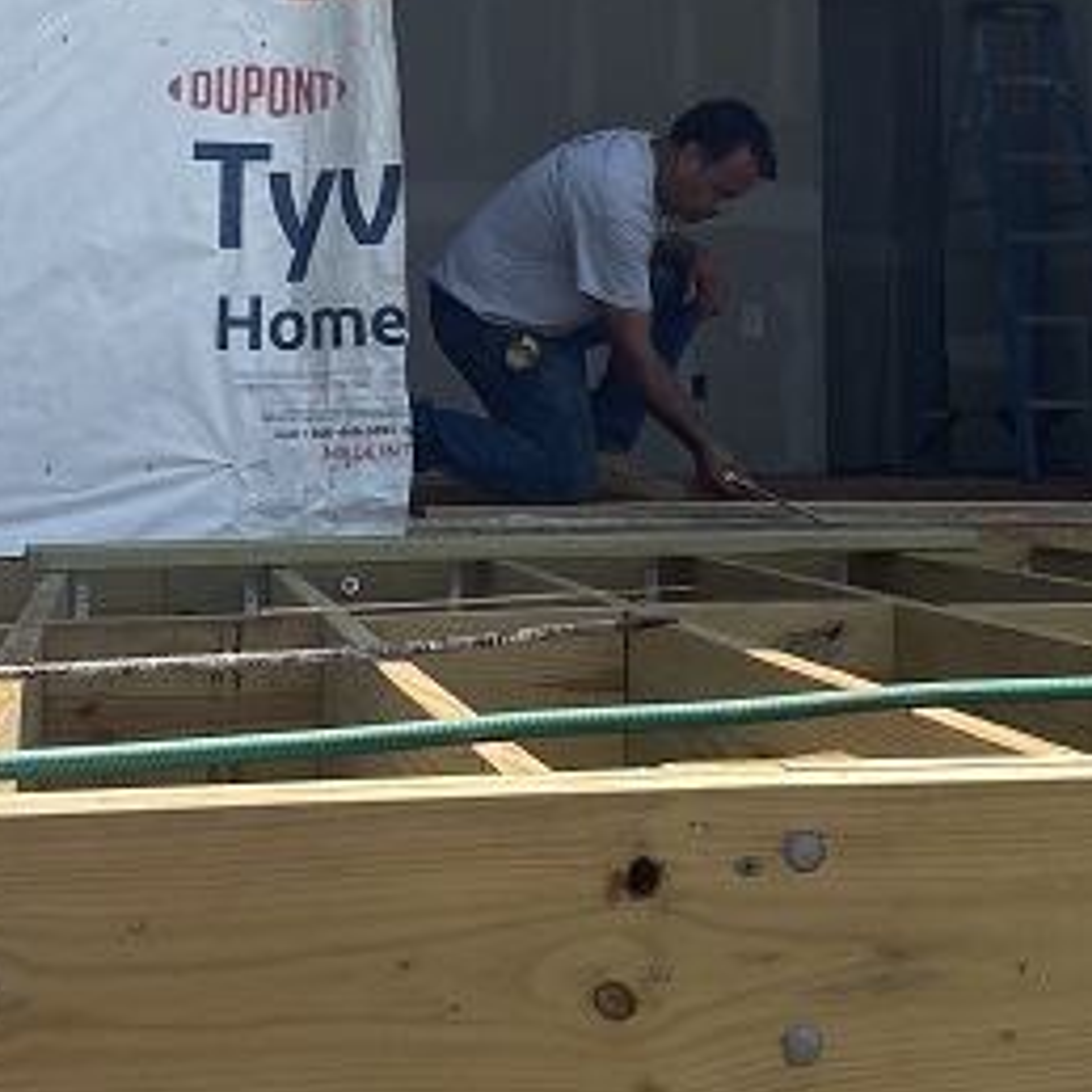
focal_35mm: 71
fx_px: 2534
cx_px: 645
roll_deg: +1.8
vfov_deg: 23.4
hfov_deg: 24.3
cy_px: 30
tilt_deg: +10.1
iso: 32
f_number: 1.6
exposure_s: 1/1453
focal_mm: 4.2
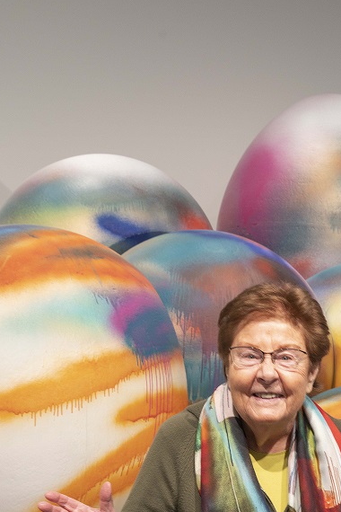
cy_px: 400
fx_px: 867
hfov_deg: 22.0
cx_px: 269
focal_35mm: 61
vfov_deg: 32.1
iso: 400
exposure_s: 1/8
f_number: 9
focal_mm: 35
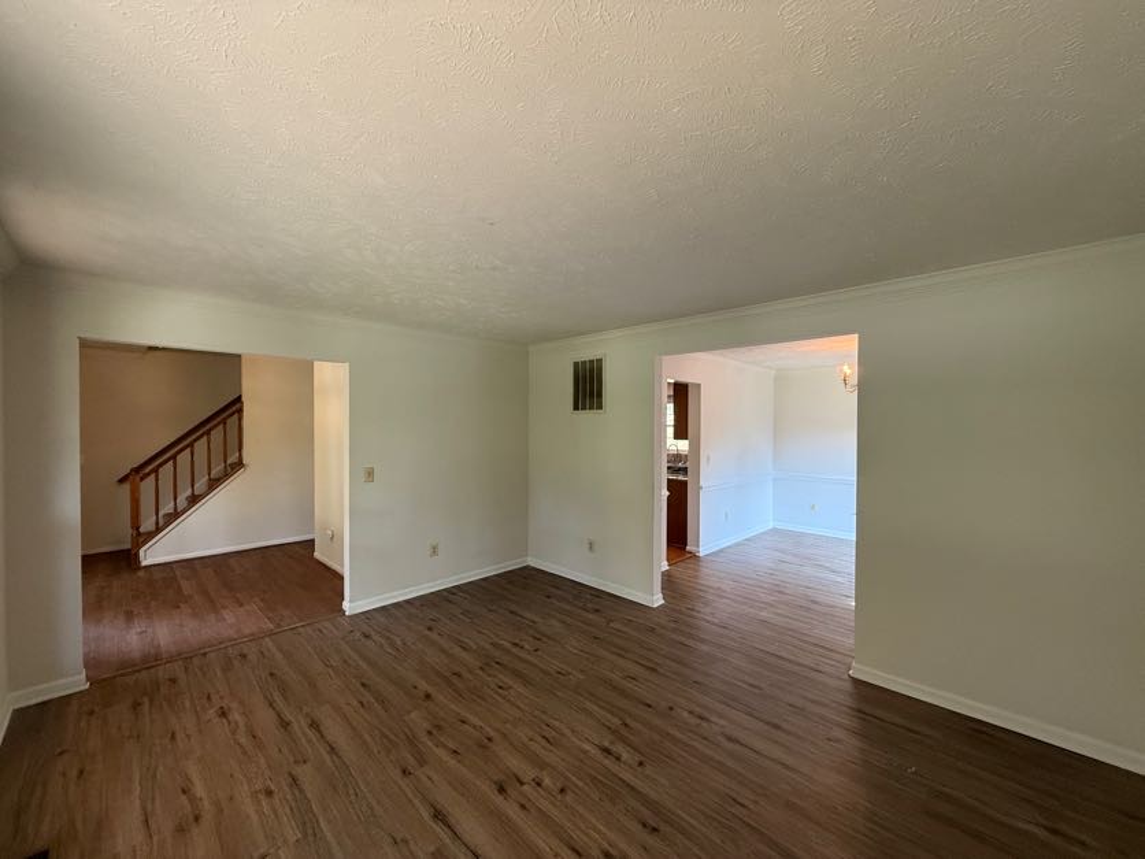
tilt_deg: -0.3
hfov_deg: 102.1
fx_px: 463
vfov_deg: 85.7
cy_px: 430
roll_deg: -0.6
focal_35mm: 14
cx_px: 572
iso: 320
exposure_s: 1/120
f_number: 2.2
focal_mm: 2.22
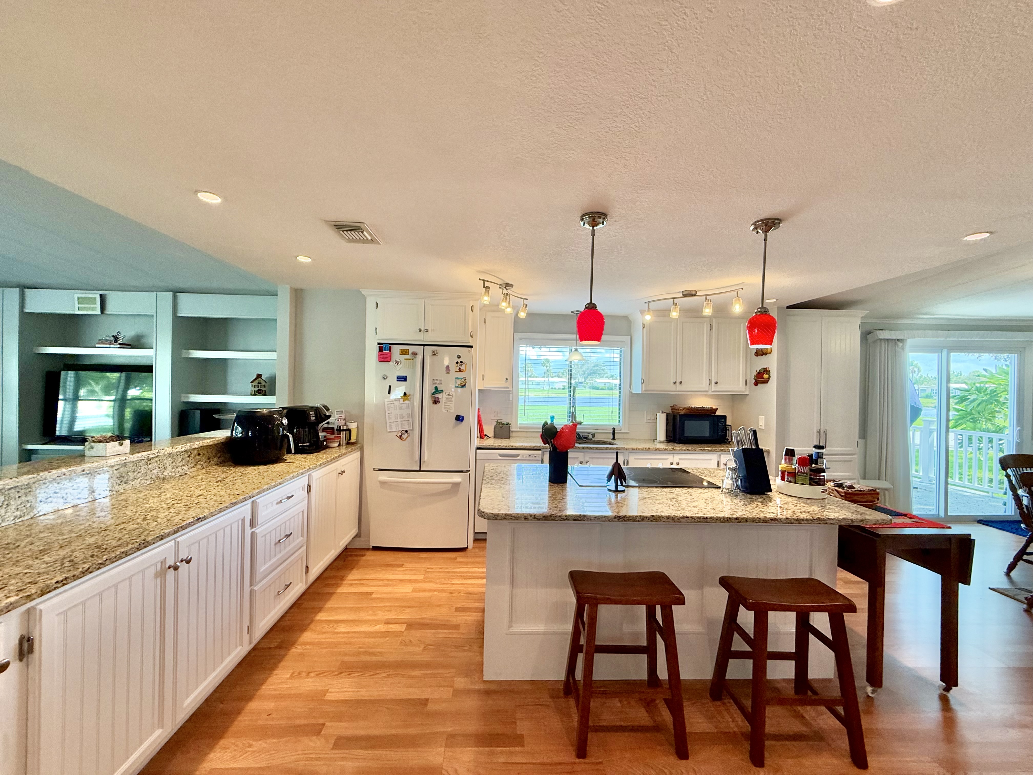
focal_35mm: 14
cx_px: 516
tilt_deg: -0.2
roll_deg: -0.9
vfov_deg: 85.7
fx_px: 418
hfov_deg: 102.1
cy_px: 388
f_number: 2.2
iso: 160
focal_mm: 2.22
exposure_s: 1/120
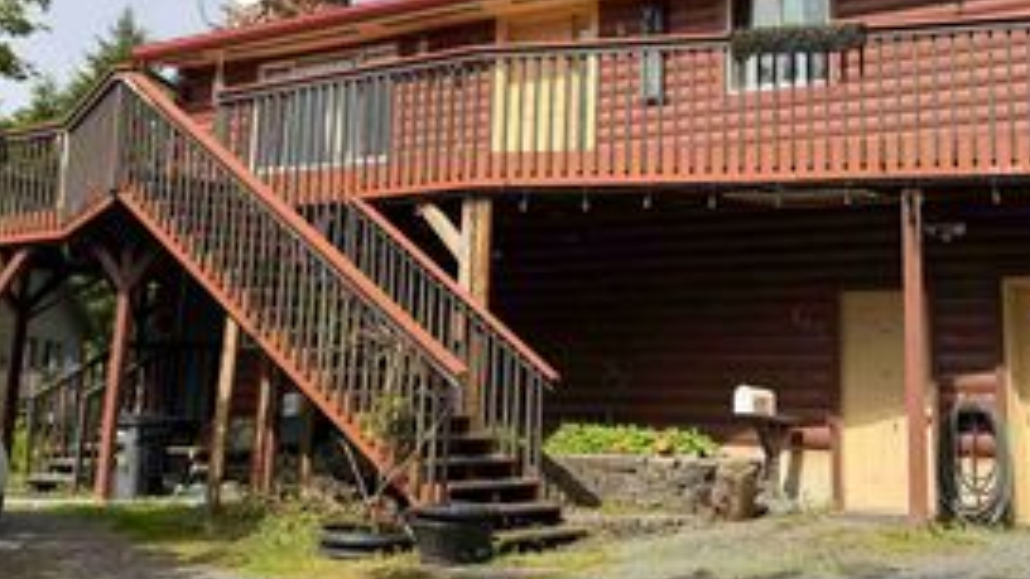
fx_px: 1311
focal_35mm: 48
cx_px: 640
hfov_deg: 42.6
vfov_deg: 24.6
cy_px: 134
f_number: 1.78
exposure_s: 1/4673
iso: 80
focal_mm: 6.76
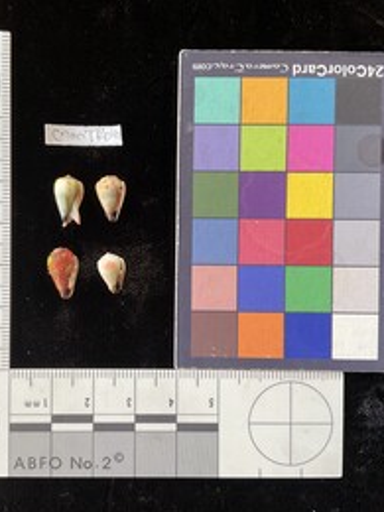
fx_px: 577
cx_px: 146
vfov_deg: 47.9
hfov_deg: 36.6
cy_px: 257
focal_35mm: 39
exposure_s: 1/60
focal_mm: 3
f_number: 1.8
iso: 80
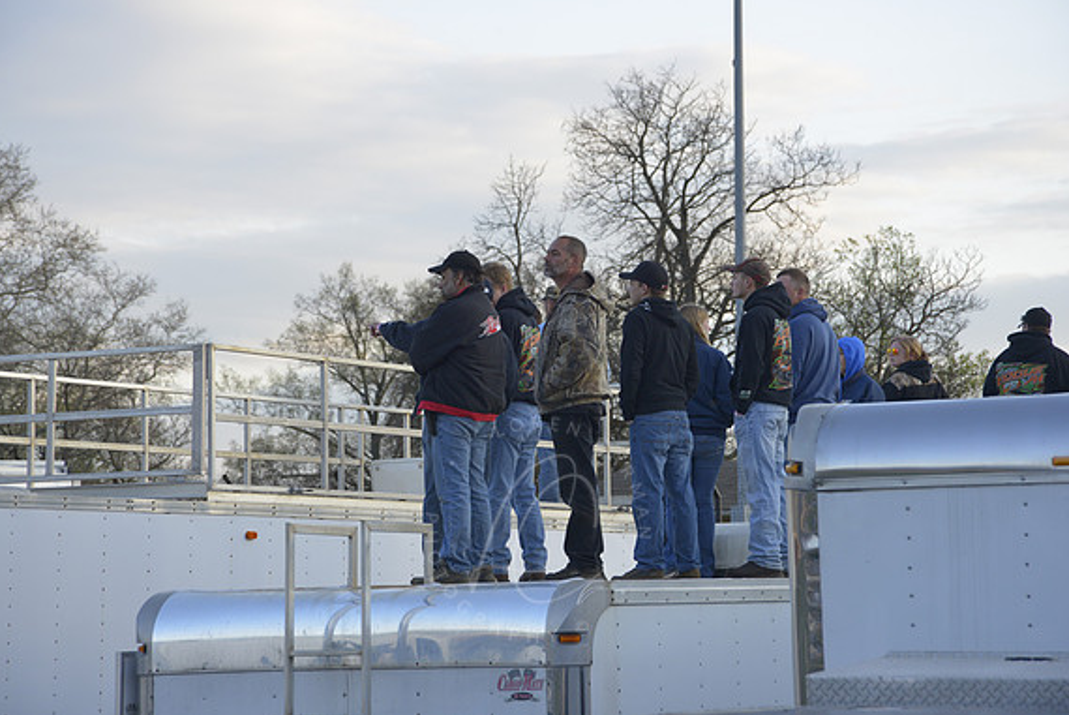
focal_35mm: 122
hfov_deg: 16.8
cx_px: 536
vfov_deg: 11.3
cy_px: 356
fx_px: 3625
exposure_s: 1/250
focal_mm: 120
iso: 800
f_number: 8
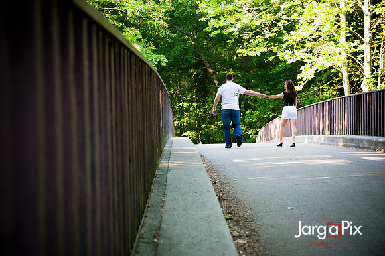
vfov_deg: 22.6
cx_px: 192
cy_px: 128
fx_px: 641
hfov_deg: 33.4
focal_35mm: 60
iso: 400
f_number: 4
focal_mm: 60
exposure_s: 1/160
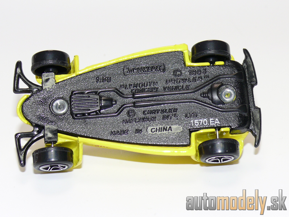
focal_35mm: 103
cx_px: 144
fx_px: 860
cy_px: 108
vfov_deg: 14.4
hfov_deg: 19.1
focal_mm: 13.6
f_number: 4
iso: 100
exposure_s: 1/30
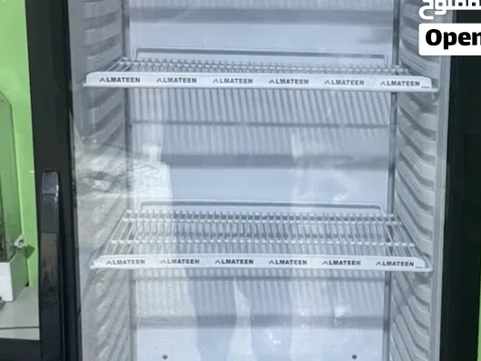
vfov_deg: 48.2
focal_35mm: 29
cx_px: 282
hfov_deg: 61.3
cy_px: 186
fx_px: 403
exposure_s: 1/50
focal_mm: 6.76
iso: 500
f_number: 1.78
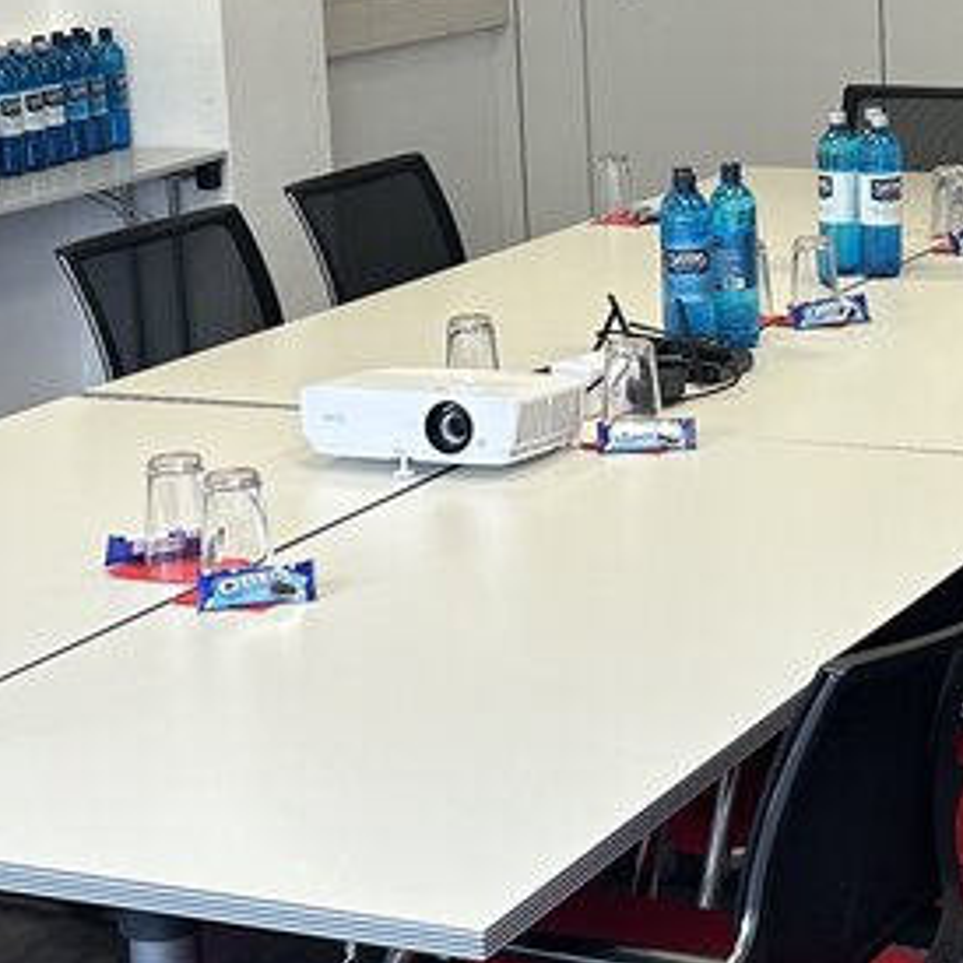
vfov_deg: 18.6
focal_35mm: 93
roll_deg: +1.5
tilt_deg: -9.7
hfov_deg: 18.5
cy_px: 243
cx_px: 784
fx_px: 2927
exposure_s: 1/100
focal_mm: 6.86
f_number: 1.78
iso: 80
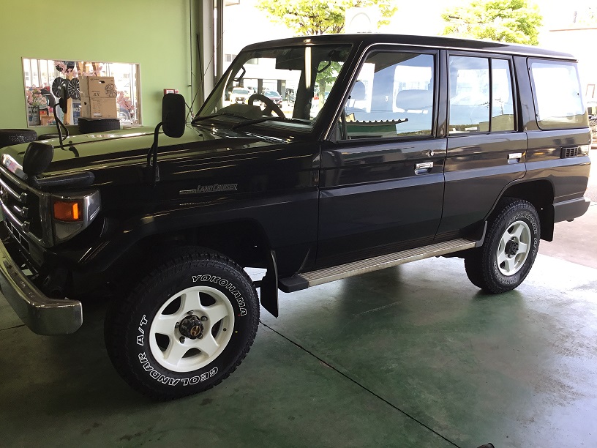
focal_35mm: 31
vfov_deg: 45.4
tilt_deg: -16.0
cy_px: 224
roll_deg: -2.5
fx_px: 535
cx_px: 298
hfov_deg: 58.4
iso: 25
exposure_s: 1/60
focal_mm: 3.3
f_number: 2.4
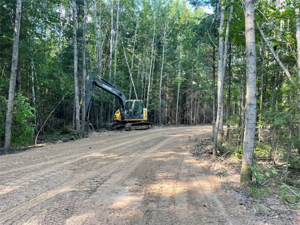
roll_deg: -2.2
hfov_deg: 67.3
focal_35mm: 26
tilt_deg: +3.0
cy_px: 112
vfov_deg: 53.1
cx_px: 150
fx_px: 225
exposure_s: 1/159
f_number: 1.6
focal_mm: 4.2
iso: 32
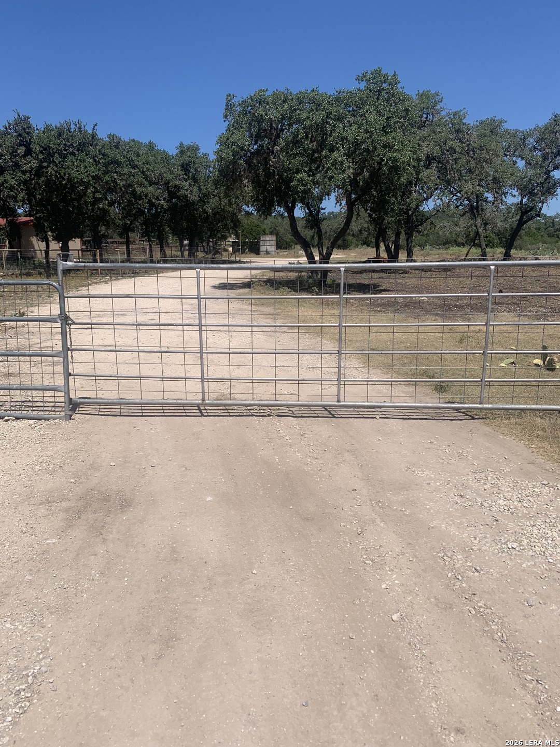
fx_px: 561
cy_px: 374
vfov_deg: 67.3
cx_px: 280
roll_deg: +0.3
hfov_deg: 53.1
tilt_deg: -9.6
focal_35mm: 26
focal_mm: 4.25
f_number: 1.8
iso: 25
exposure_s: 1/4098
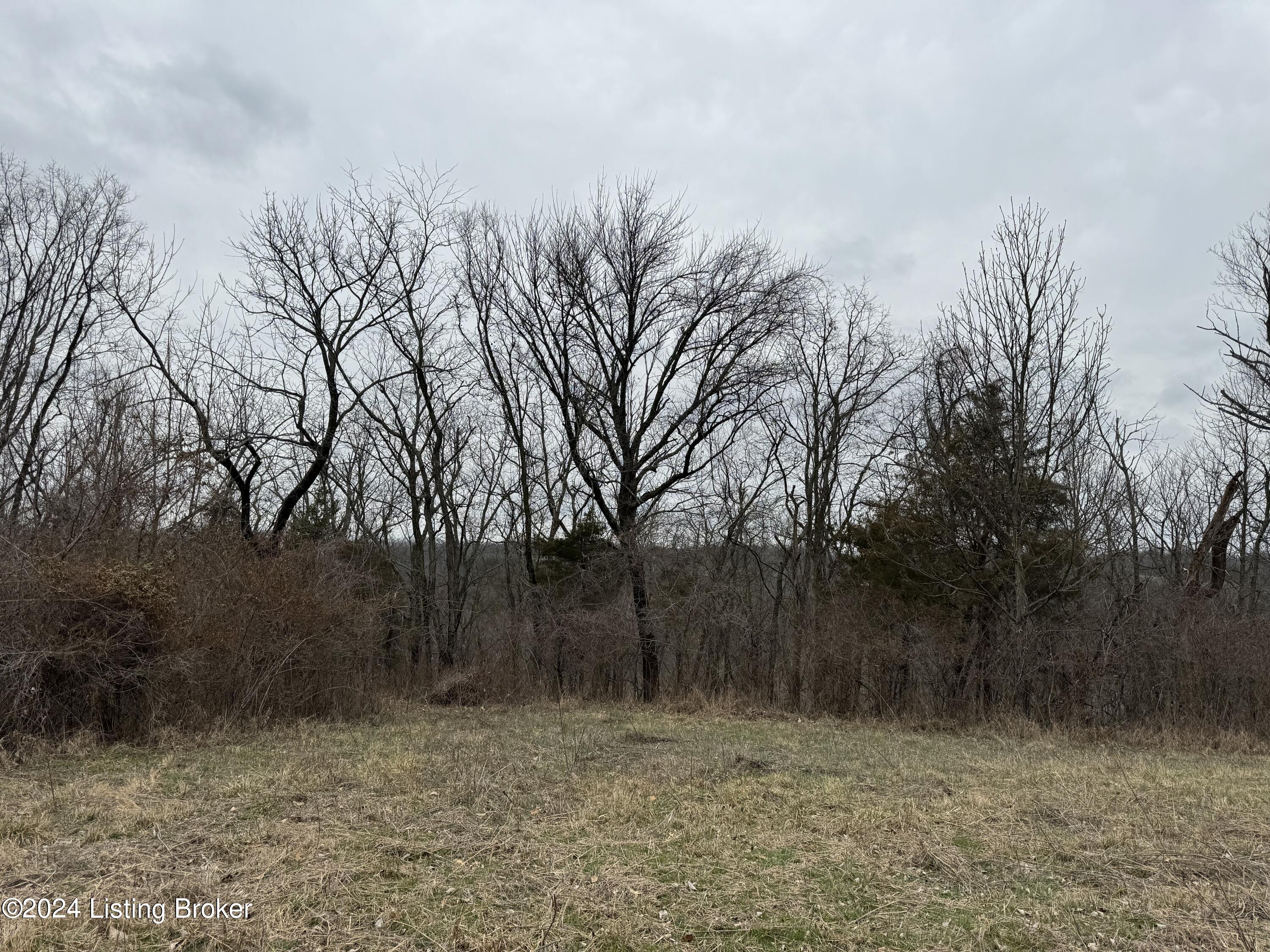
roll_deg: -1.2
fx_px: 881
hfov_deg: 71.6
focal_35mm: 24
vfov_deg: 56.8
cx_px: 635
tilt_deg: +7.1
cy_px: 476
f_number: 1.78
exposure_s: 1/2506
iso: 80
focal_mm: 6.86
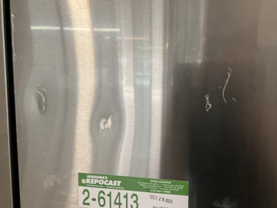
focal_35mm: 29
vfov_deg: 48.2
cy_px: 104
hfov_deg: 61.7
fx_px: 232
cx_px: 138
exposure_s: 1/60
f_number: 1.8
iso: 125
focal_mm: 3
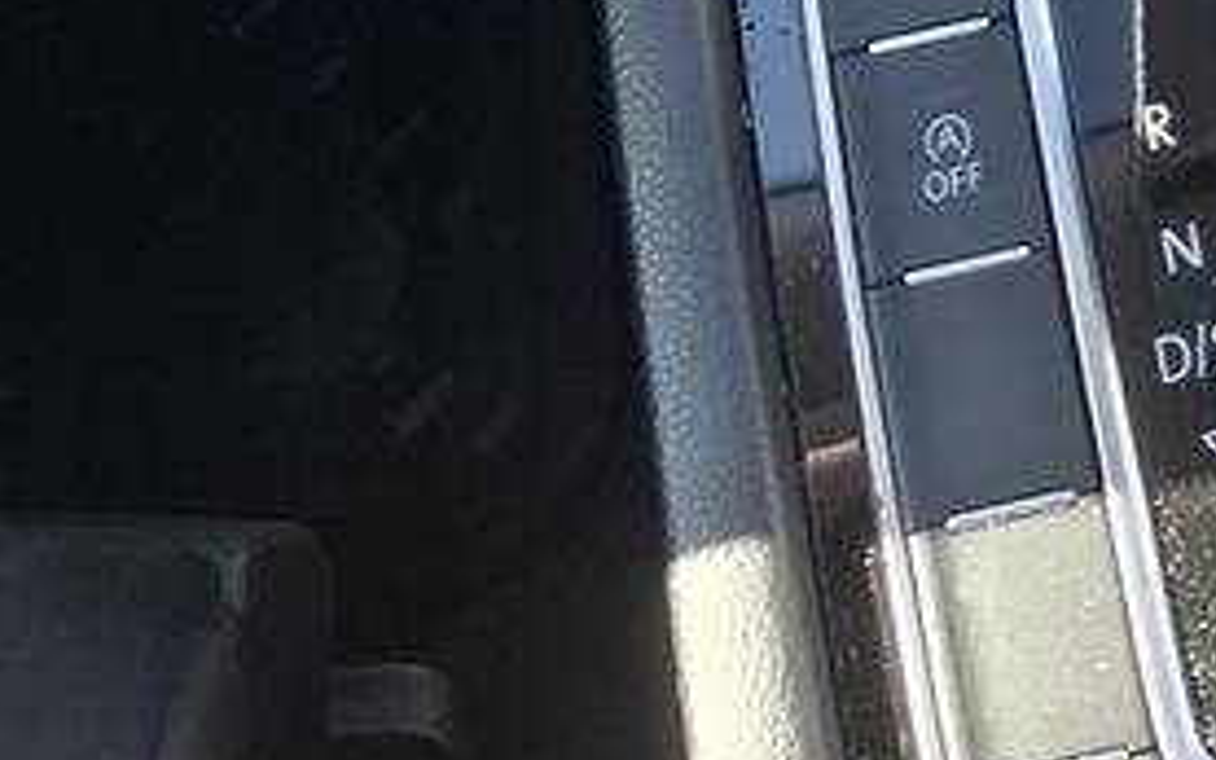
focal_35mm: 95
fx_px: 3148
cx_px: 1422
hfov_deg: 20.6
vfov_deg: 11.3
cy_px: -1103
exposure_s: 1/104
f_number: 1.8
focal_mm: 5.54
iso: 50
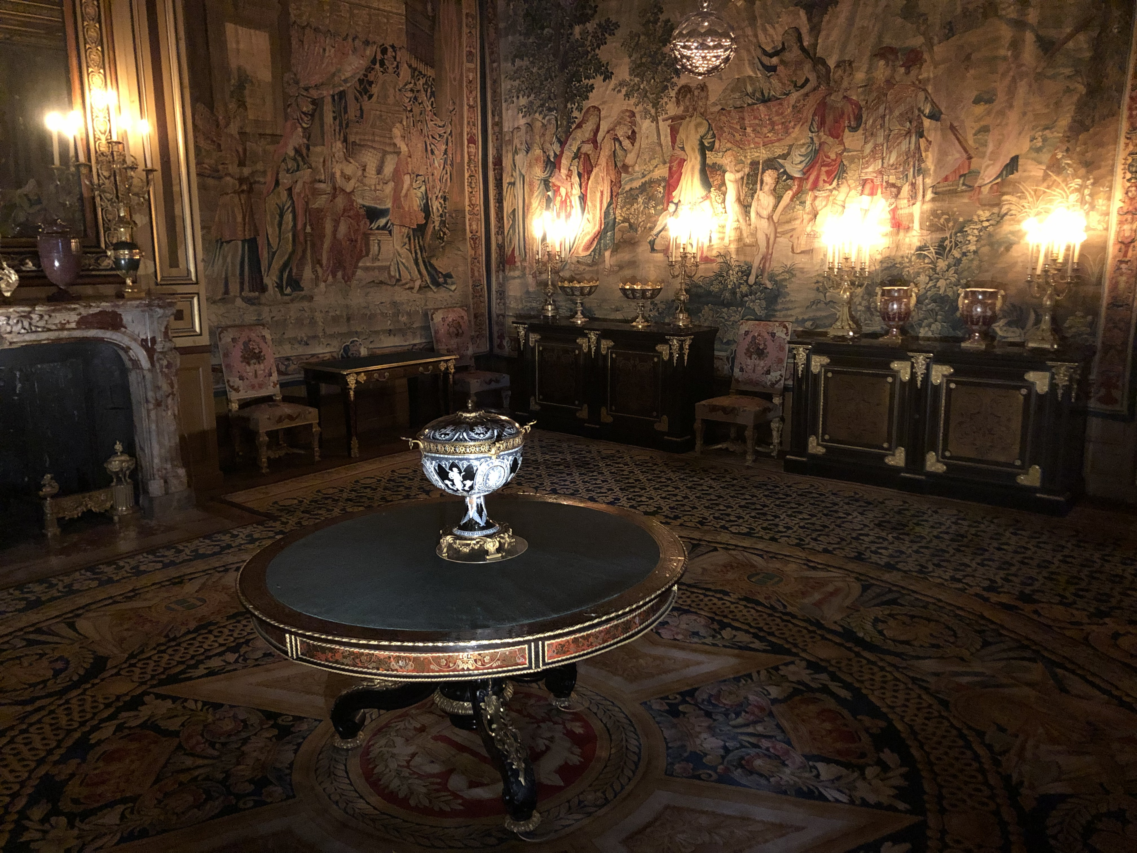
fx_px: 920
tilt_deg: -11.6
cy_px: 426
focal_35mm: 28
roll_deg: +1.0
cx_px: 568
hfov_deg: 63.4
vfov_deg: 49.7
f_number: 1.8
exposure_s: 1/4
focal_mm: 4
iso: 250
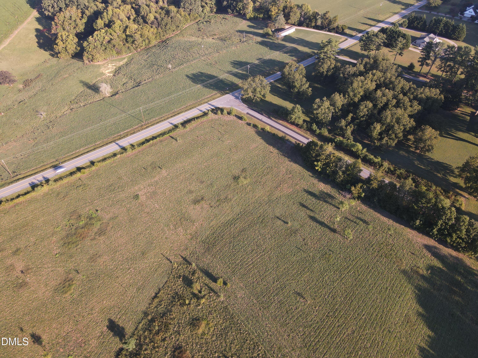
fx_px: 331
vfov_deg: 56.8
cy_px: 179
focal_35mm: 24
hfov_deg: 71.6
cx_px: 239
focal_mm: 4.5
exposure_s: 1/15
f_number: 2.8
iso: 270
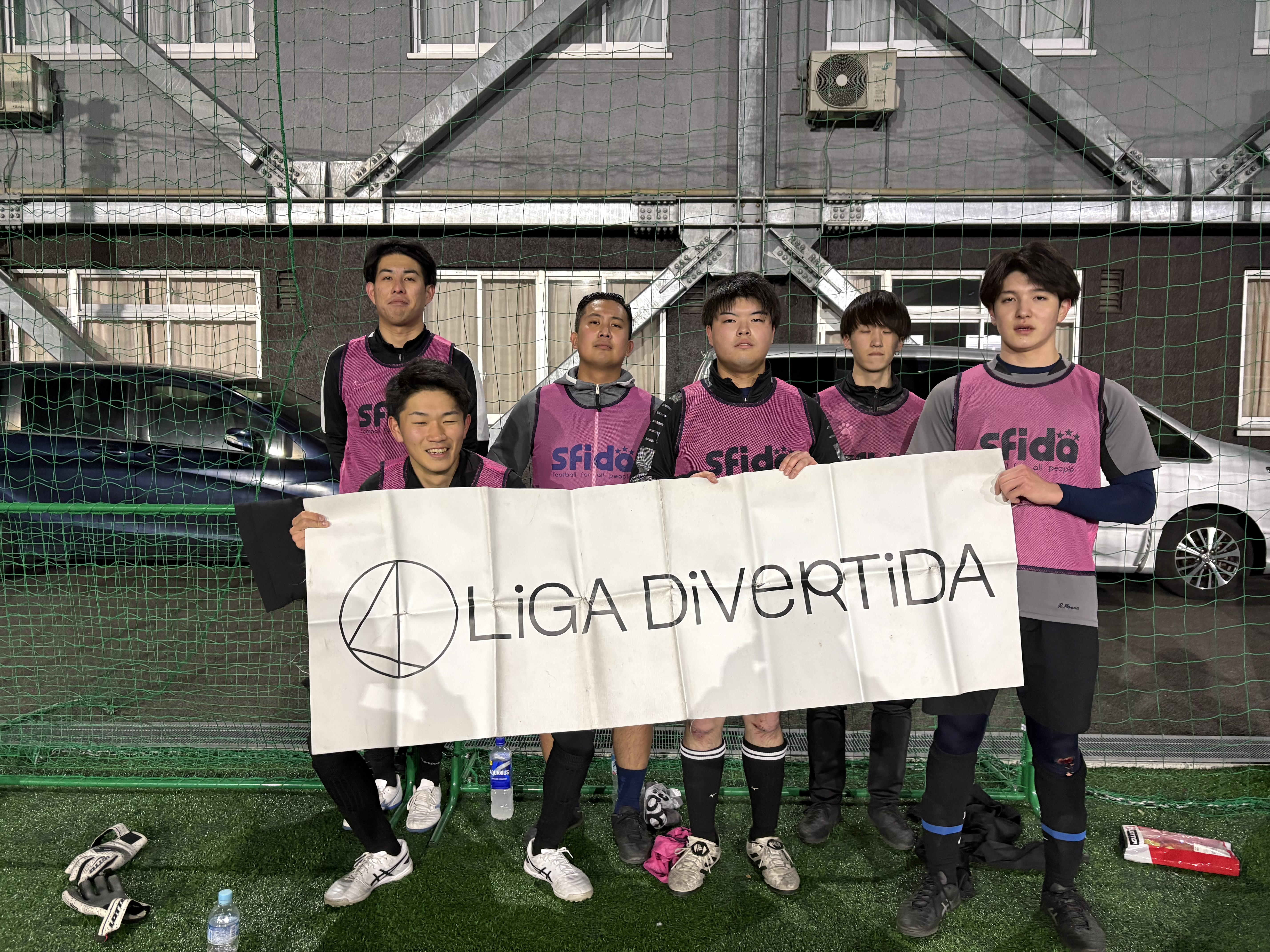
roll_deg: -2.0
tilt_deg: -3.9
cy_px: 476
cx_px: 635
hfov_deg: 67.3
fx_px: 954
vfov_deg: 53.1
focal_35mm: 26
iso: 320
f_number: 1.6
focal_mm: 5.96
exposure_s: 1/60
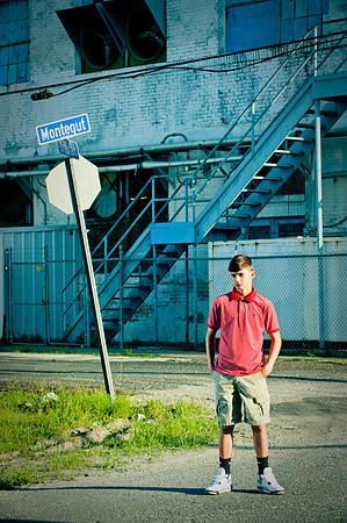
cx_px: 174
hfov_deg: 12.4
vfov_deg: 18.6
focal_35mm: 110
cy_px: 262
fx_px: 1594
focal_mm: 110
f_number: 11
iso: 320
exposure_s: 1/200
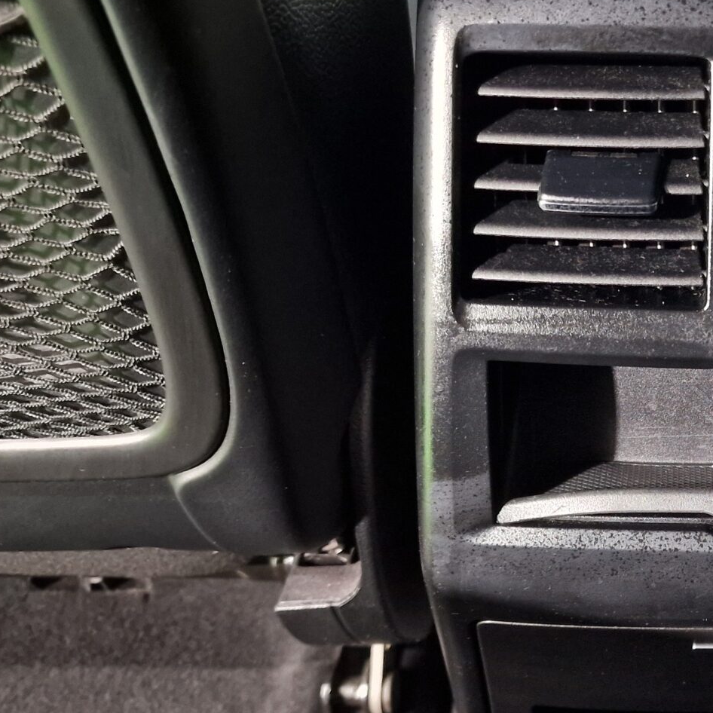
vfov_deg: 31.0
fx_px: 1282
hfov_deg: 28.7
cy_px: 424
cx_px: 751
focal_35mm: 55
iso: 500
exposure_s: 1/10
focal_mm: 6.4
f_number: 1.8
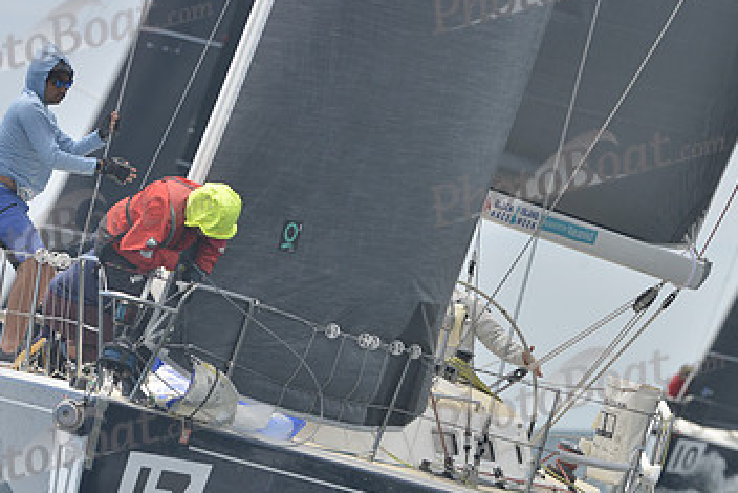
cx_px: 323
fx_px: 13535
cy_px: 312
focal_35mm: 660
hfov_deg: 3.1
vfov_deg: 2.1
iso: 280
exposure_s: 1/1000
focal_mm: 400
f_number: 6.3
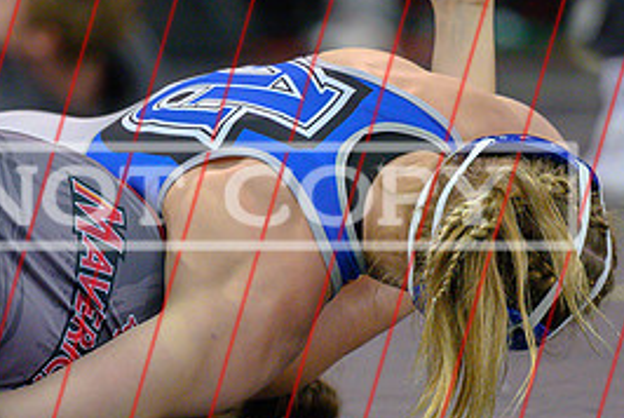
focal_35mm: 576
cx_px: 230
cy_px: 365
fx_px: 9995
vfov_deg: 2.4
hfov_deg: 3.6
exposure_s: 1/800
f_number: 2.8
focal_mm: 185
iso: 2500
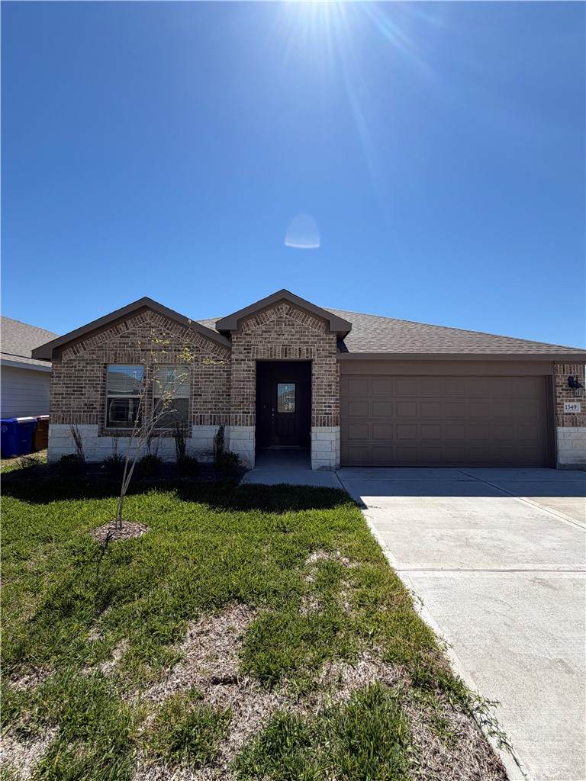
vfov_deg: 102.1
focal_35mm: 14
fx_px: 316
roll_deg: -0.1
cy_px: 390
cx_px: 293
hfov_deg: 85.7
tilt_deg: +3.3
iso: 20
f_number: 2.2
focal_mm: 2.22
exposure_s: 1/970
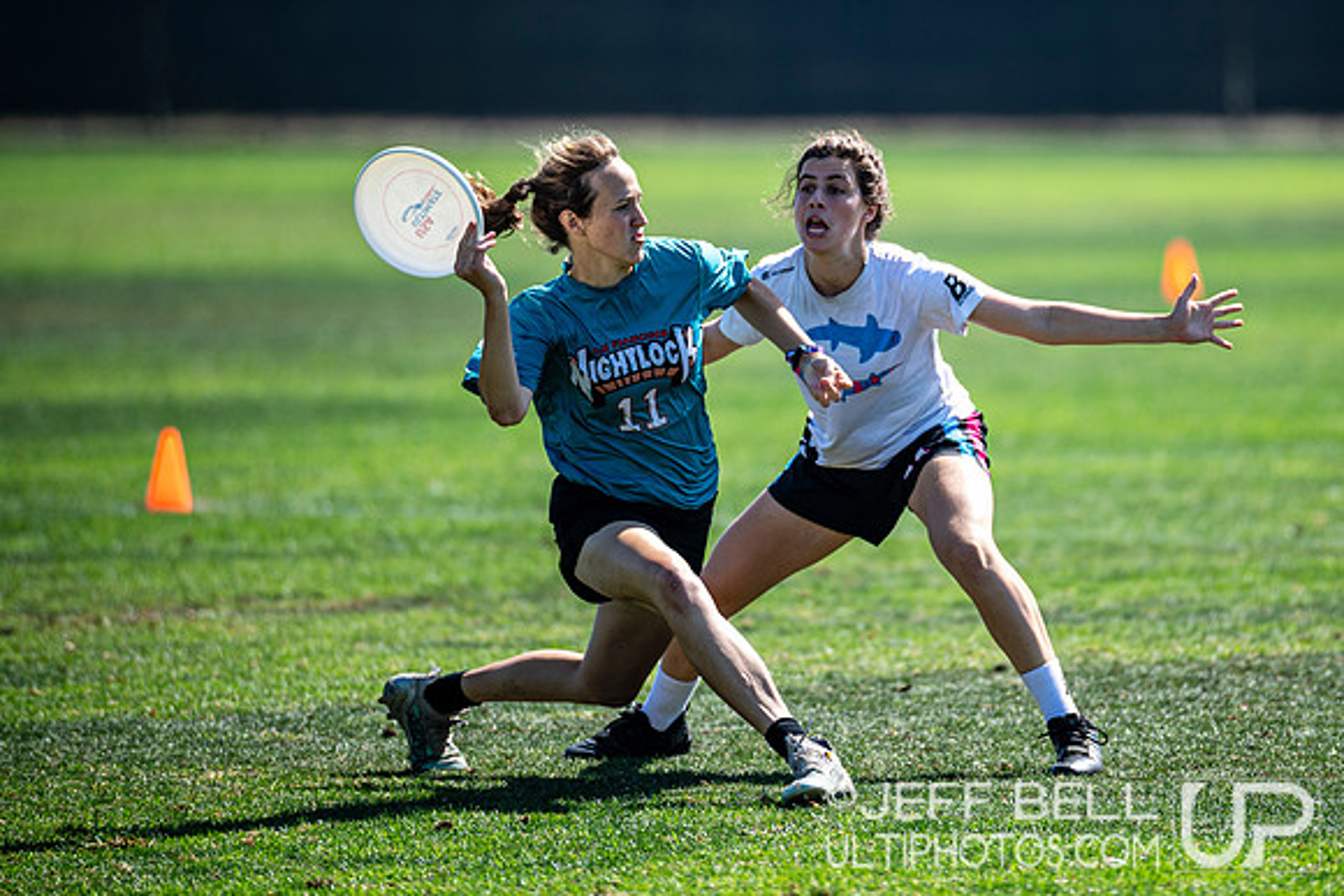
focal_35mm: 403
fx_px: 15052
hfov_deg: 5.1
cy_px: 294
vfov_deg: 3.4
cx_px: 903
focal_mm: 300
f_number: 3.2
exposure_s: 1/2000
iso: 220
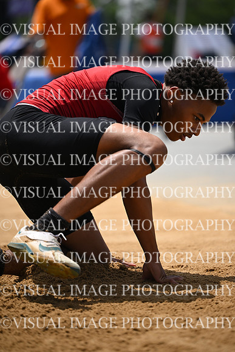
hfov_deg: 8.6
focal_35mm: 160
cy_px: 176
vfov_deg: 12.8
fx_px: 1566
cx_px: 118
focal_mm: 160
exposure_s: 1/5000
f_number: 2.8
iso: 250
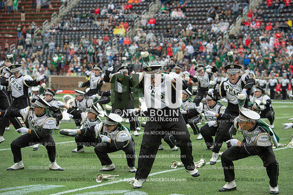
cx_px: 146
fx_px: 944
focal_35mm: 116
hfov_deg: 17.7
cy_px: 98
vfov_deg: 11.8
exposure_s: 1/500
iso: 400
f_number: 4
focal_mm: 116
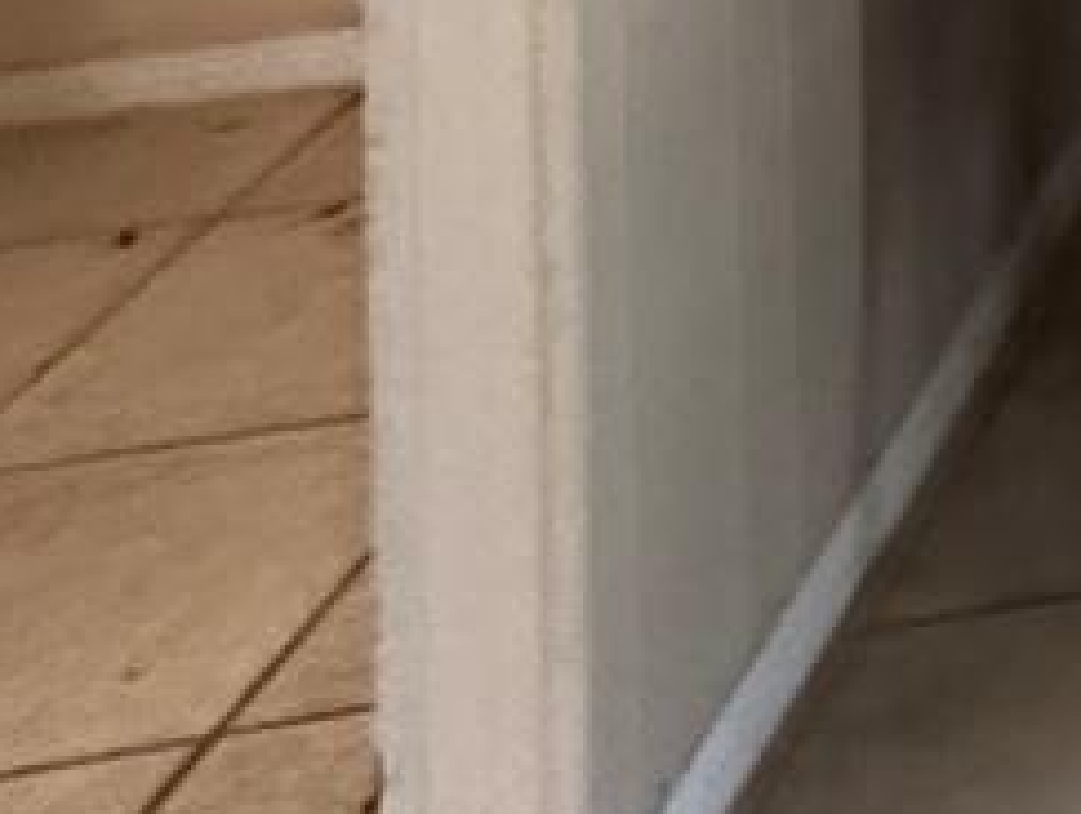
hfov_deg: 13.3
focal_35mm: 92
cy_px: -1330
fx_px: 2877
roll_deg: +0.4
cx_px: 2825
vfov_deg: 11.9
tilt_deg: -0.2
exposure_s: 1/60
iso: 1000
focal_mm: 2.22
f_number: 2.2
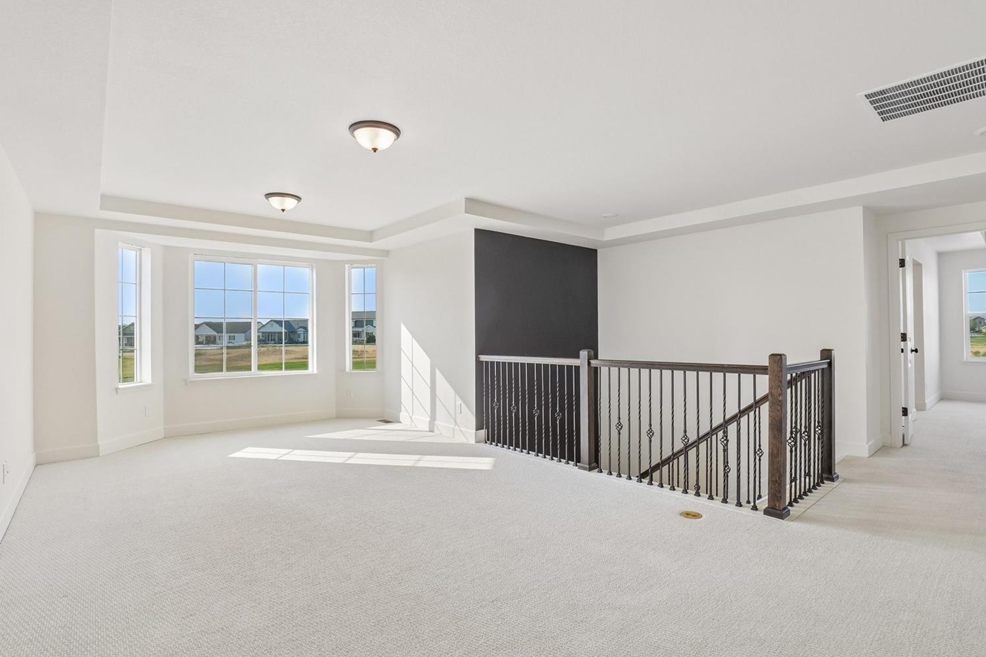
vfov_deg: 73.7
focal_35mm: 16
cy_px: 345
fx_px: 438
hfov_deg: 96.7
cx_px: 511
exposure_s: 1/125
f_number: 8
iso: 400
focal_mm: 10
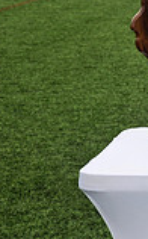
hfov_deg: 6.3
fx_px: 1265
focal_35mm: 195
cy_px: 178
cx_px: 403
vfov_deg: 10.7
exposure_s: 1/250
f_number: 7.1
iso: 200
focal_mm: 52
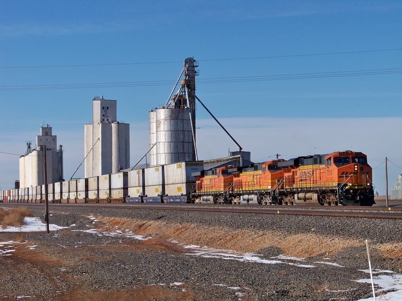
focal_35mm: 110
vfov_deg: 13.5
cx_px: 200
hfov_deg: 17.9
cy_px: 151
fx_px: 1277
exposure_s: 1/640
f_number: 4.5
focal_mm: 19.3
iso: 64
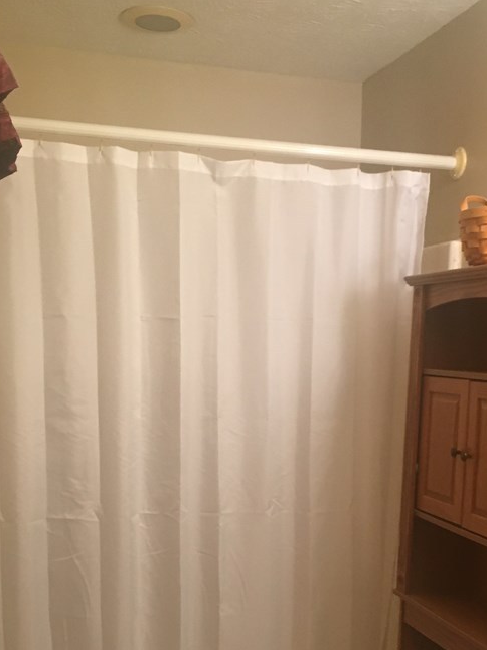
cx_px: 265
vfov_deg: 40.5
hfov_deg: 31.5
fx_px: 863
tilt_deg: -6.8
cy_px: 458
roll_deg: -1.6
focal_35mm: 46
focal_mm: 4.15
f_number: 2.2
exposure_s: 1/33
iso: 160
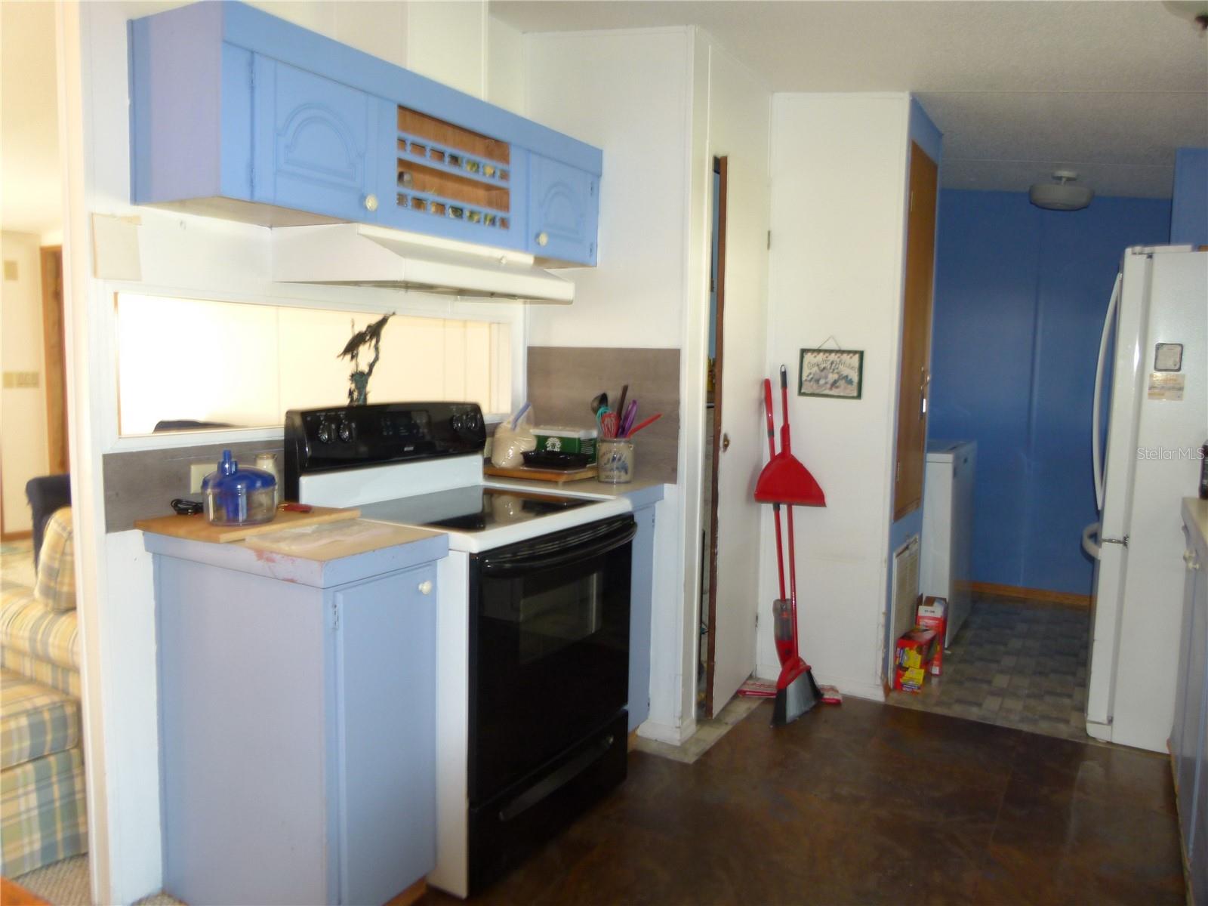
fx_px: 872
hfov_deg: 69.4
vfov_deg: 54.9
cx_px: 604
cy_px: 453
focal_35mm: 25
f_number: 2.8
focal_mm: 4.5
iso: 100
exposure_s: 1/5
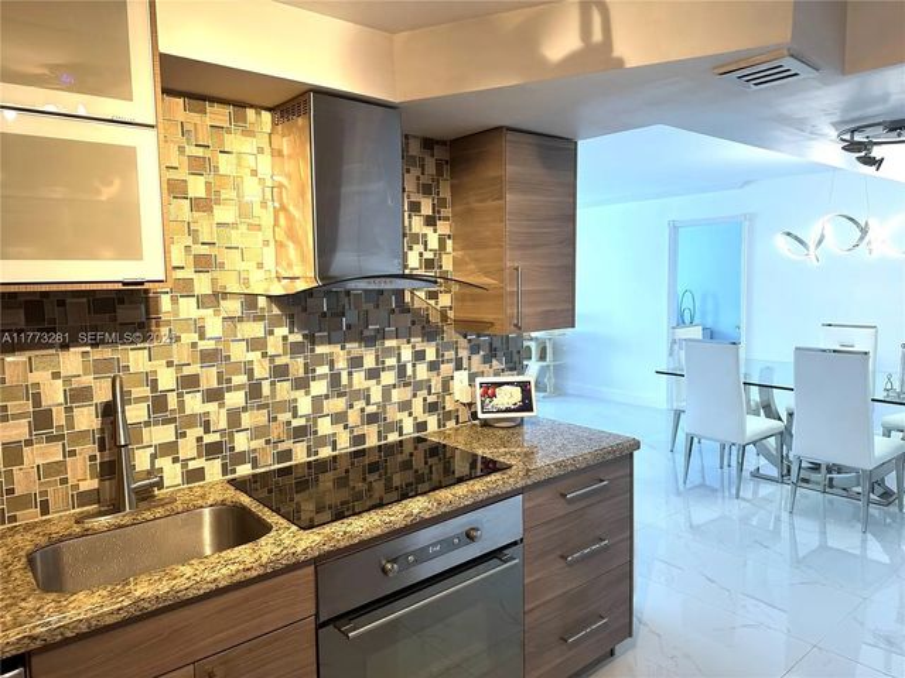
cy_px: 339
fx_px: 627
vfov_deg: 56.8
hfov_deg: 71.6
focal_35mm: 24
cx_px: 452
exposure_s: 1/60
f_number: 1.78
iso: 200
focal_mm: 6.86
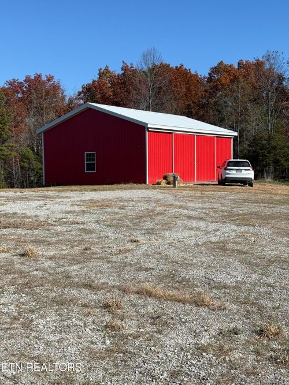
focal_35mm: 48
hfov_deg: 30.3
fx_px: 534
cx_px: 144
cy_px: 192
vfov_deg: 39.7
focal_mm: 6.76
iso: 64
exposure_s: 1/4878
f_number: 1.78
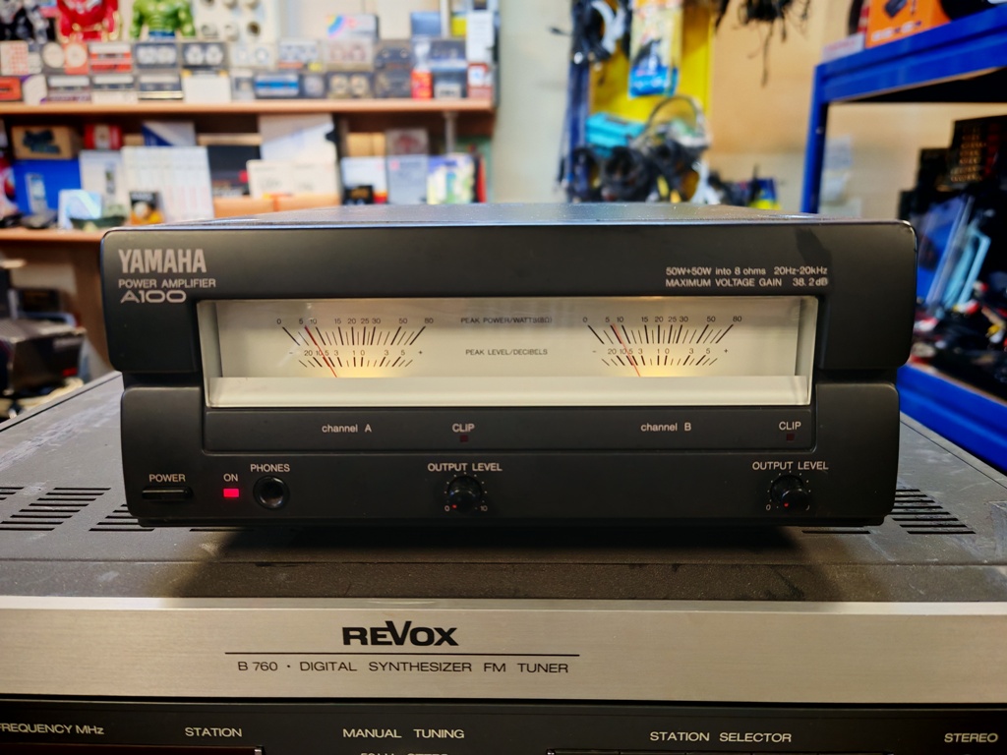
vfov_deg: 51.4
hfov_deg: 65.3
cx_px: 504
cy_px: 378
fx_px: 785
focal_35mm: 27
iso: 500
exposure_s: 1/33
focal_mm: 6.67
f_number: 1.9
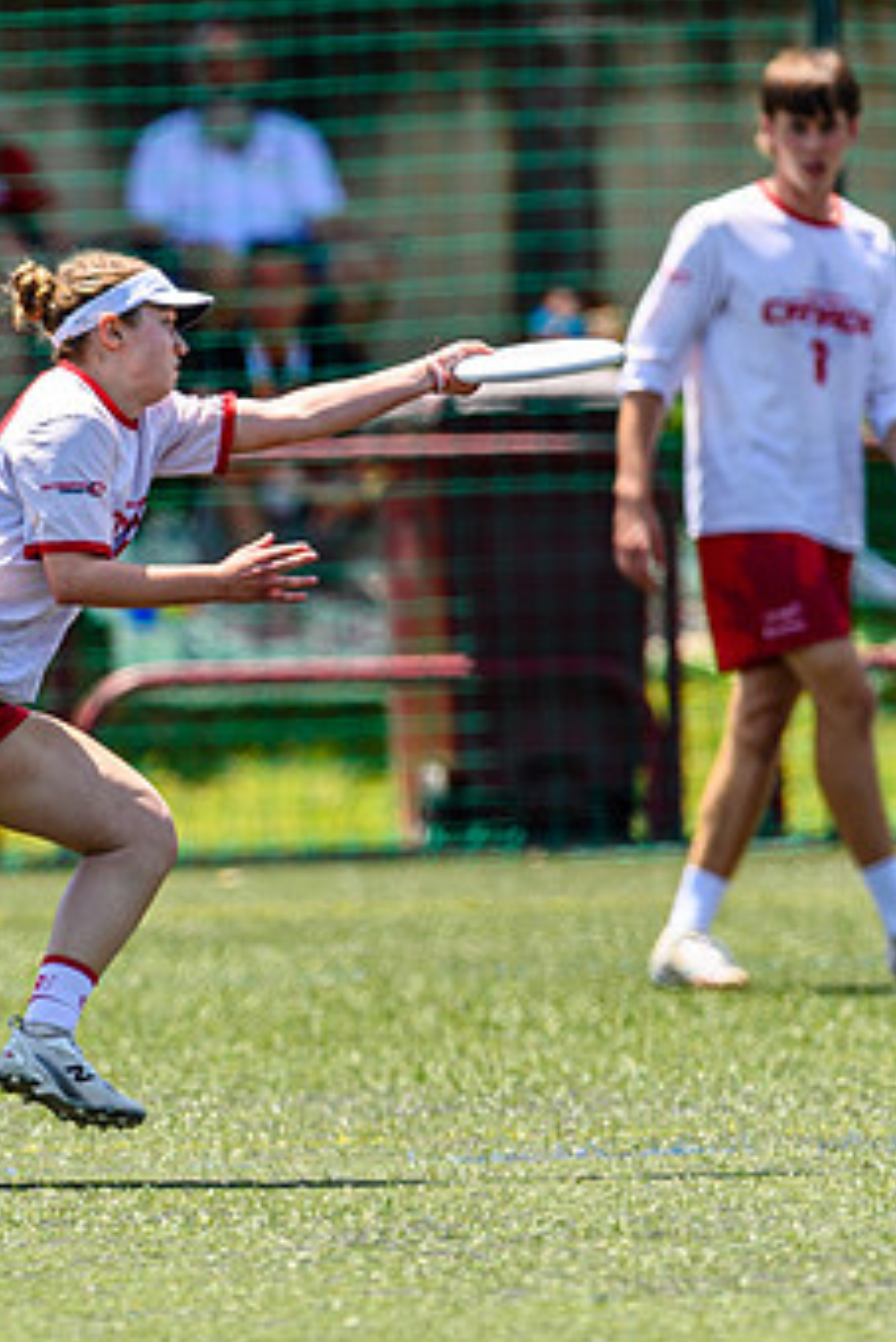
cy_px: 748
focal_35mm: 1030
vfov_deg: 2.0
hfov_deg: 1.3
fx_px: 38411
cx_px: 164
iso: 100
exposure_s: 1/1250
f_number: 3.2
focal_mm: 400
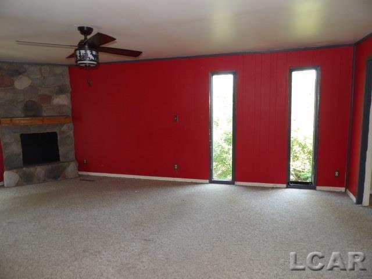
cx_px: 186
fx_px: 258
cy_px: 140
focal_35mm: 24
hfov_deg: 71.6
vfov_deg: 56.8
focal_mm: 4.3
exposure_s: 1/33
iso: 200
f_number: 3.2
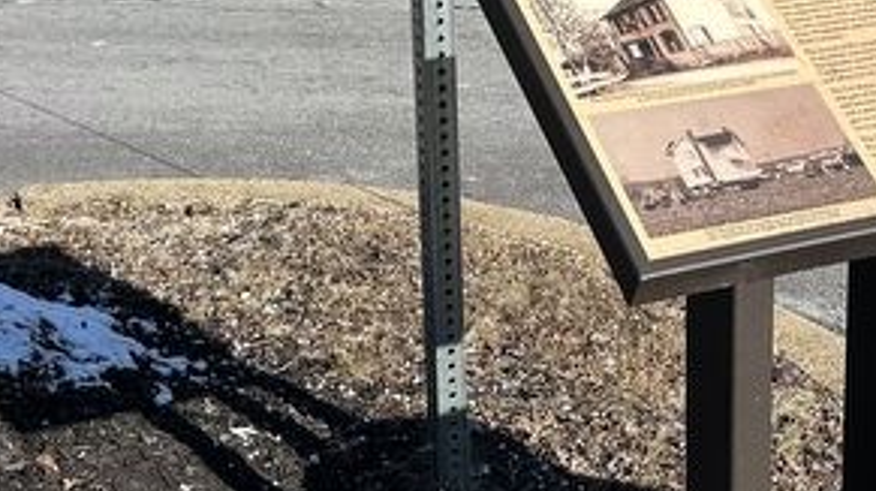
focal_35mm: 72
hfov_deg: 29.2
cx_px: 557
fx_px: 1671
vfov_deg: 16.7
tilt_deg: -19.1
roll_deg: +1.4
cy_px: 172
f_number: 1.78
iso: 80
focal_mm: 6.86
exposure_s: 1/4016
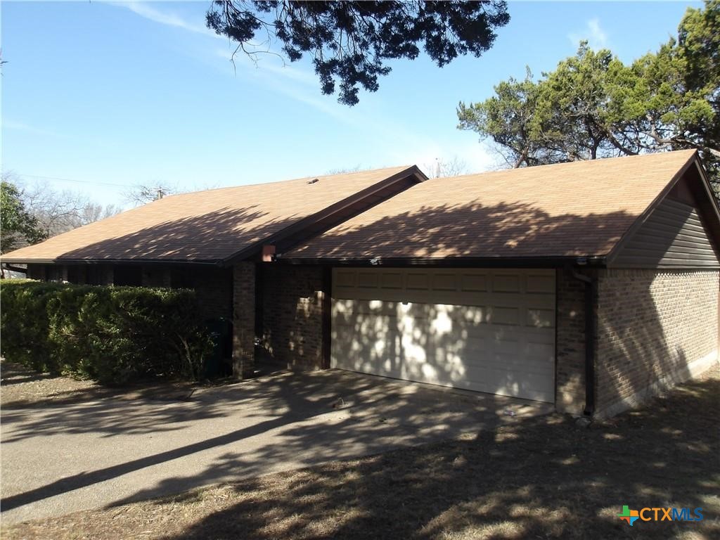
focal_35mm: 27
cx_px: 360
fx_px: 562
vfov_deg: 51.4
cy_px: 270
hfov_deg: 65.3
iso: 100
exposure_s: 1/606
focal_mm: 4.9
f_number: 3
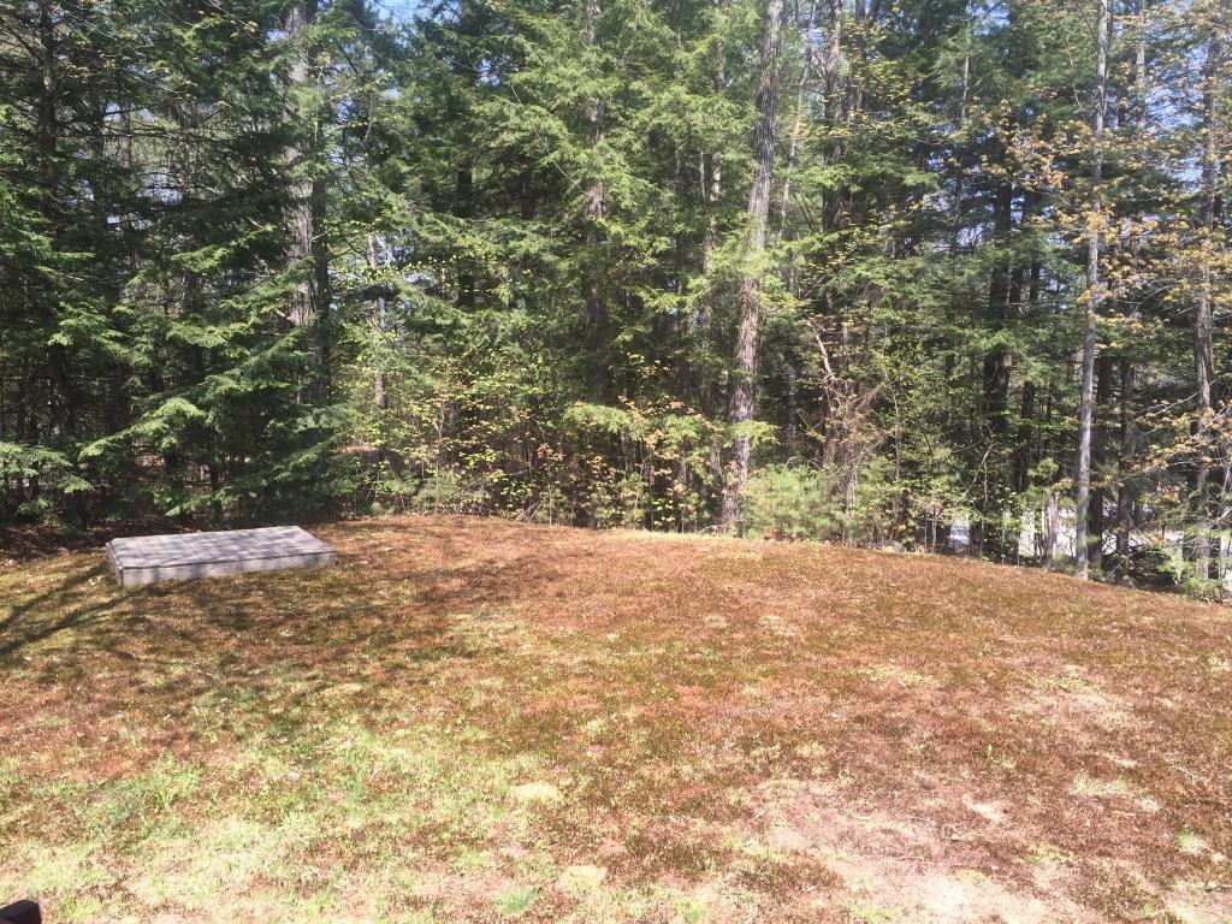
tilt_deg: -4.1
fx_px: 1032
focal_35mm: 29
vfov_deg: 48.2
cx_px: 616
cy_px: 462
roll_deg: +1.3
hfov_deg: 61.7
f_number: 2.2
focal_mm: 4.15
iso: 32
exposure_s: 1/501
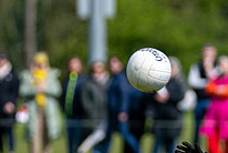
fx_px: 5974
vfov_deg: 1.5
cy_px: 198
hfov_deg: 2.2
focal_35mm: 942
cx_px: 150
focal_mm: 220
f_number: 2.8
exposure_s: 1/6400
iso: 140
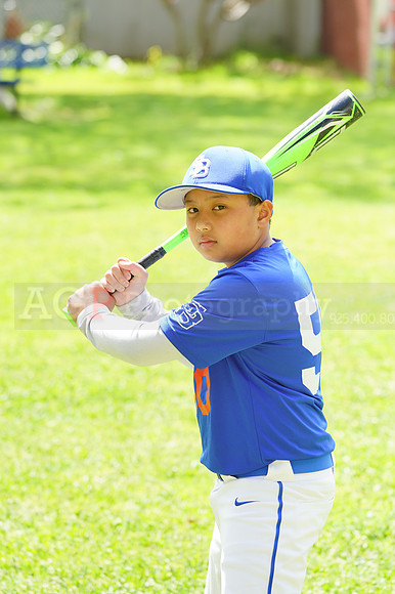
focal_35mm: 181
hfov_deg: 7.6
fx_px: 2982
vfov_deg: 11.4
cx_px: 198
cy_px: 297
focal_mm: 181
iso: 200
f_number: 6.3
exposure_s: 1/200
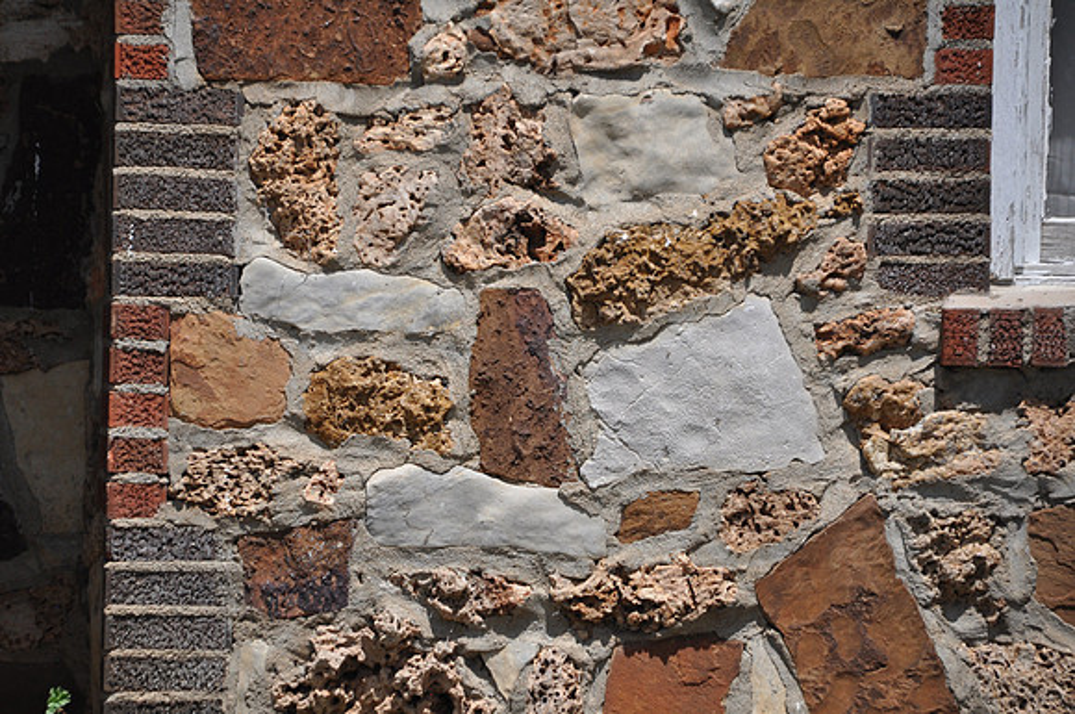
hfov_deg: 4.6
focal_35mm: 450
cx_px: 538
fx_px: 13419
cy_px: 357
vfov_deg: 3.0
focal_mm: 300
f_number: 6.3
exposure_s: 1/1000
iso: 400
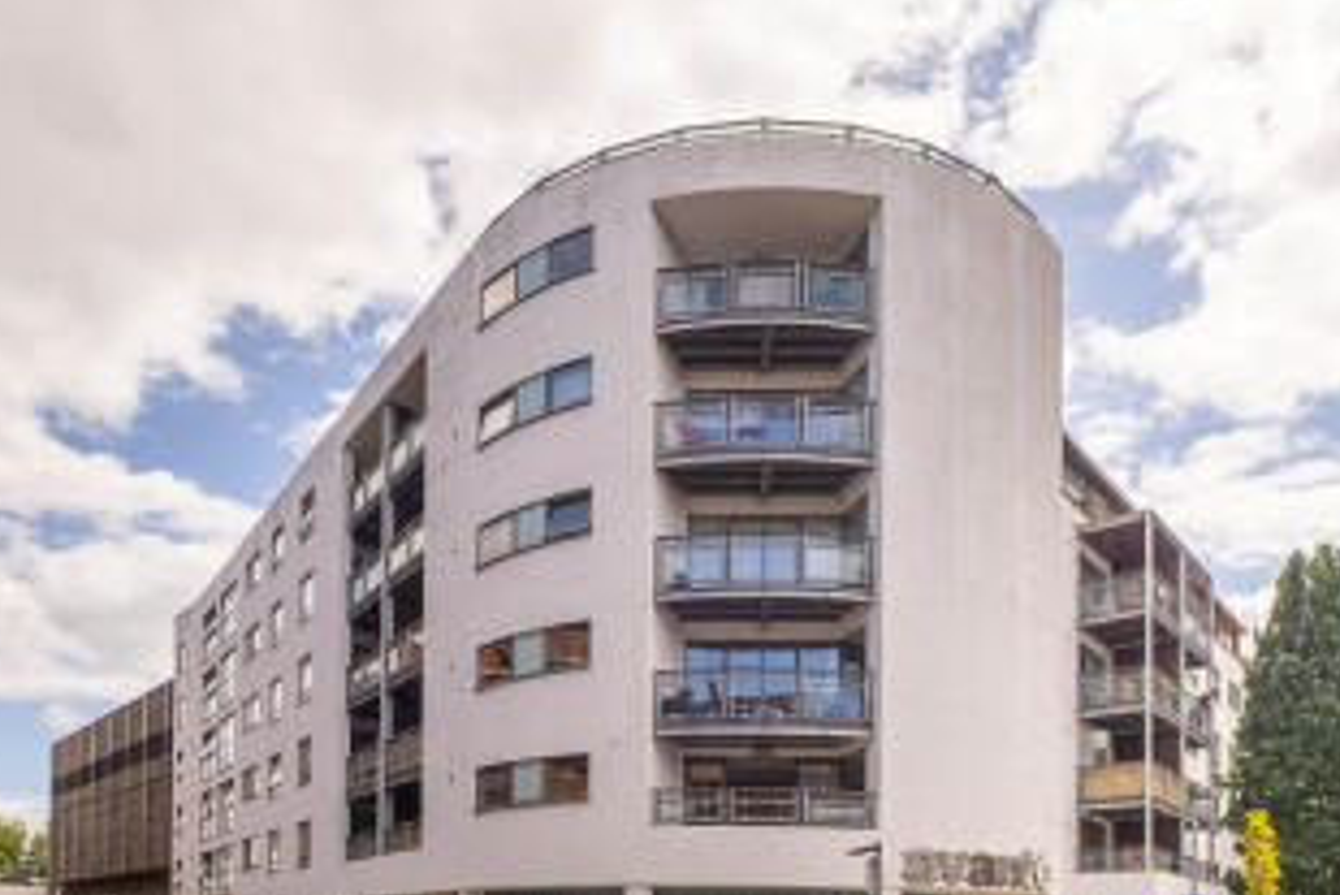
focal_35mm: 23
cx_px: 718
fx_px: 856
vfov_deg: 54.4
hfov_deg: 76.0
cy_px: 573
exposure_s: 1/1100
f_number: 6.4
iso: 500
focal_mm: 10
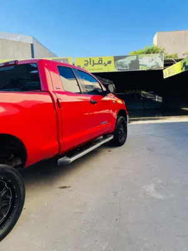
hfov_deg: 53.1
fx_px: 188
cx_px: 94
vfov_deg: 67.3
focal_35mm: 26
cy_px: 126
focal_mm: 4.25
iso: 32
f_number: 1.8
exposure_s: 1/799
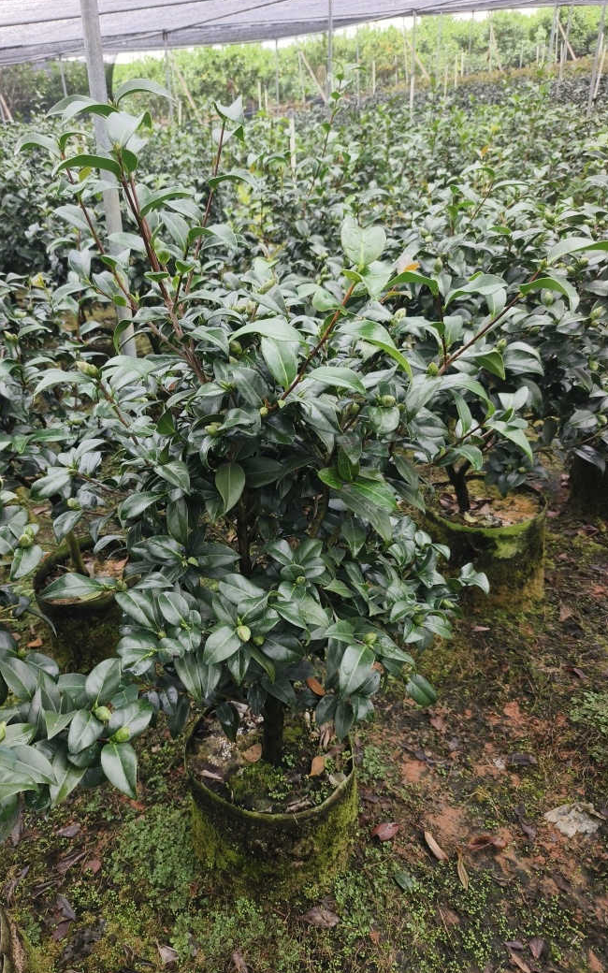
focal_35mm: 25
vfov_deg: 72.5
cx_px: 246
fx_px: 663
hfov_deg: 49.0
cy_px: 494
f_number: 1.75
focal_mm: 5.5
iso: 72
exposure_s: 1/133
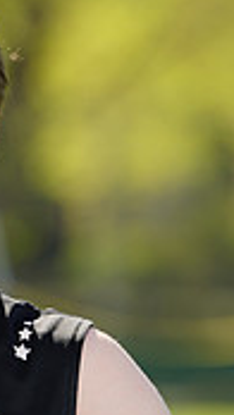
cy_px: 453
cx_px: -144
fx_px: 11880
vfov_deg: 2.0
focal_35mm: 1078
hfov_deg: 1.1
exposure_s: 1/200
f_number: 6.3
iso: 64
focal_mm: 309
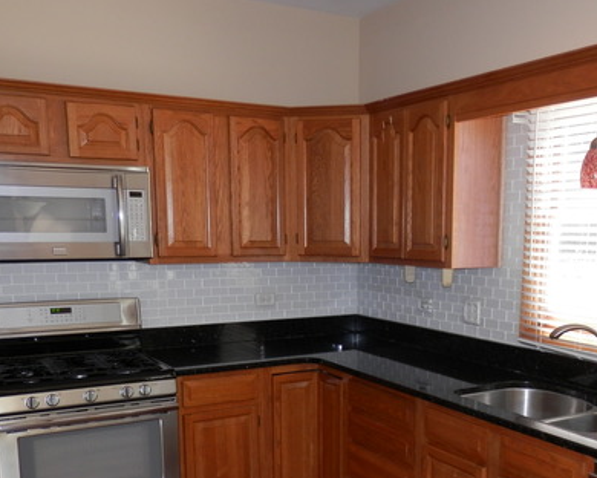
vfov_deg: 36.5
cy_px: 354
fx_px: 707
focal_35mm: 40
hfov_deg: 45.5
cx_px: 364
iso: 100
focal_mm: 4.5
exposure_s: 1/30
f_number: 3
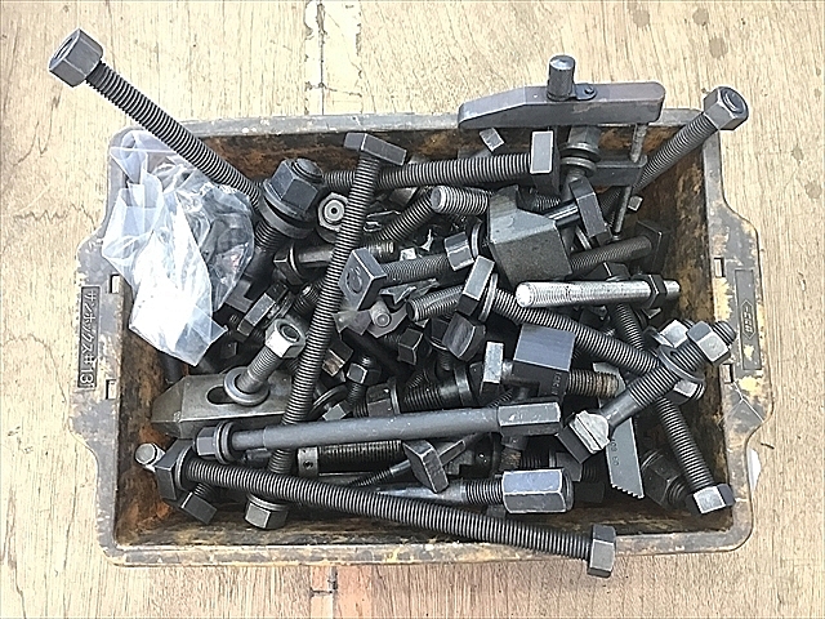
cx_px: 412
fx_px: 667
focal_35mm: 28
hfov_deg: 63.4
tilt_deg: -82.7
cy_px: 310
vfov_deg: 49.7
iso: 80
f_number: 1.8
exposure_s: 1/15
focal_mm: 3.99
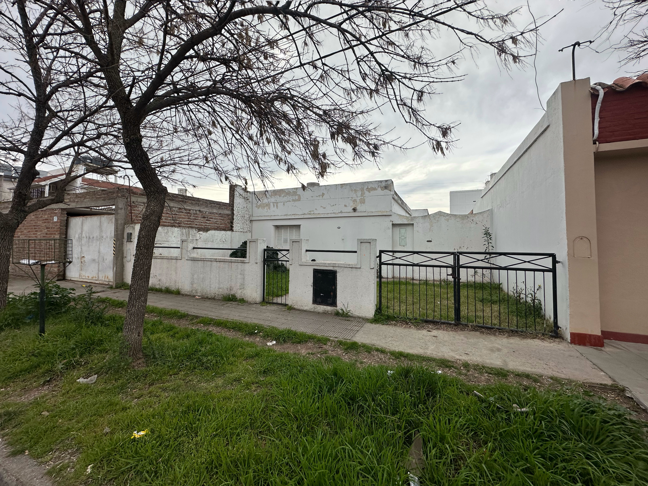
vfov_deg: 85.7
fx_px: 262
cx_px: 324
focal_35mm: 14
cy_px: 243
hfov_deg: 102.1
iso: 40
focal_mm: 2.22
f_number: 2.2
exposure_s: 1/2092
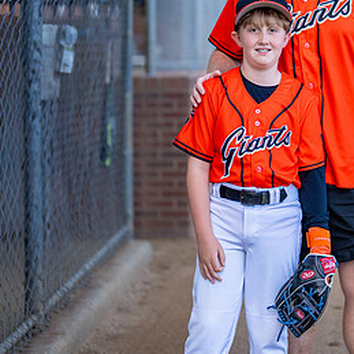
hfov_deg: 15.8
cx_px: 307
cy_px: 76
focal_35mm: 109
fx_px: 1261
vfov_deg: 15.9
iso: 125
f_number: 1.2
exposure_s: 1/2000
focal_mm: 50
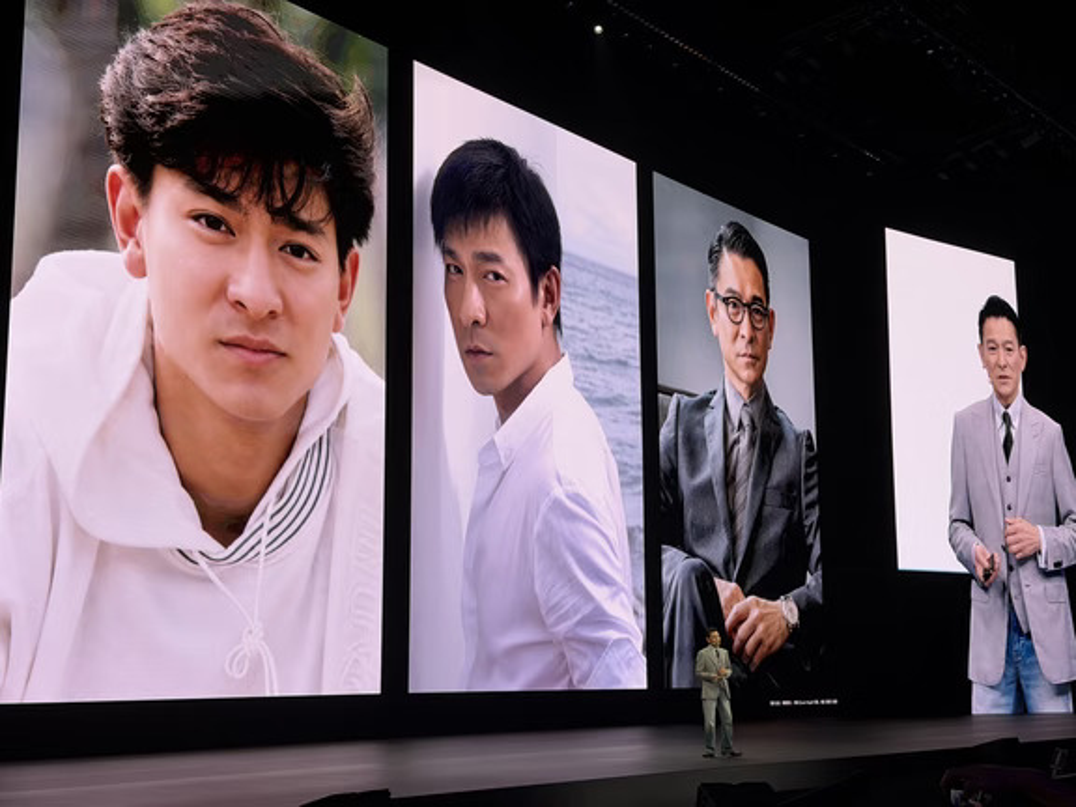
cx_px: 538
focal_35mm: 48
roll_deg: +1.2
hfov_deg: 39.7
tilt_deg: +9.9
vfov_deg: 30.3
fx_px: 1492
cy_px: 404
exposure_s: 1/188
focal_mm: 6.76
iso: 50
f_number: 1.78
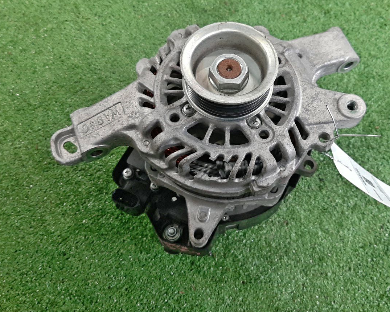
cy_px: 124
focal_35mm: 34
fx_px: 392
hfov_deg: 52.4
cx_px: 239
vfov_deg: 43.1
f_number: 1.7
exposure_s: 1/33
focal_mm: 3.93
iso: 210
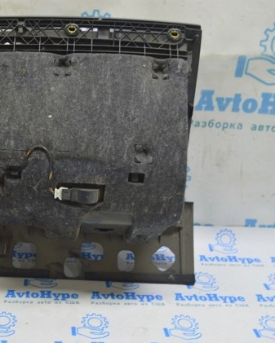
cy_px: 172
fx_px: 478
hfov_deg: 31.3
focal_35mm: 47
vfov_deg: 39.5
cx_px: 55
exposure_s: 1/20
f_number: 5.6
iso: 400
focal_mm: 22
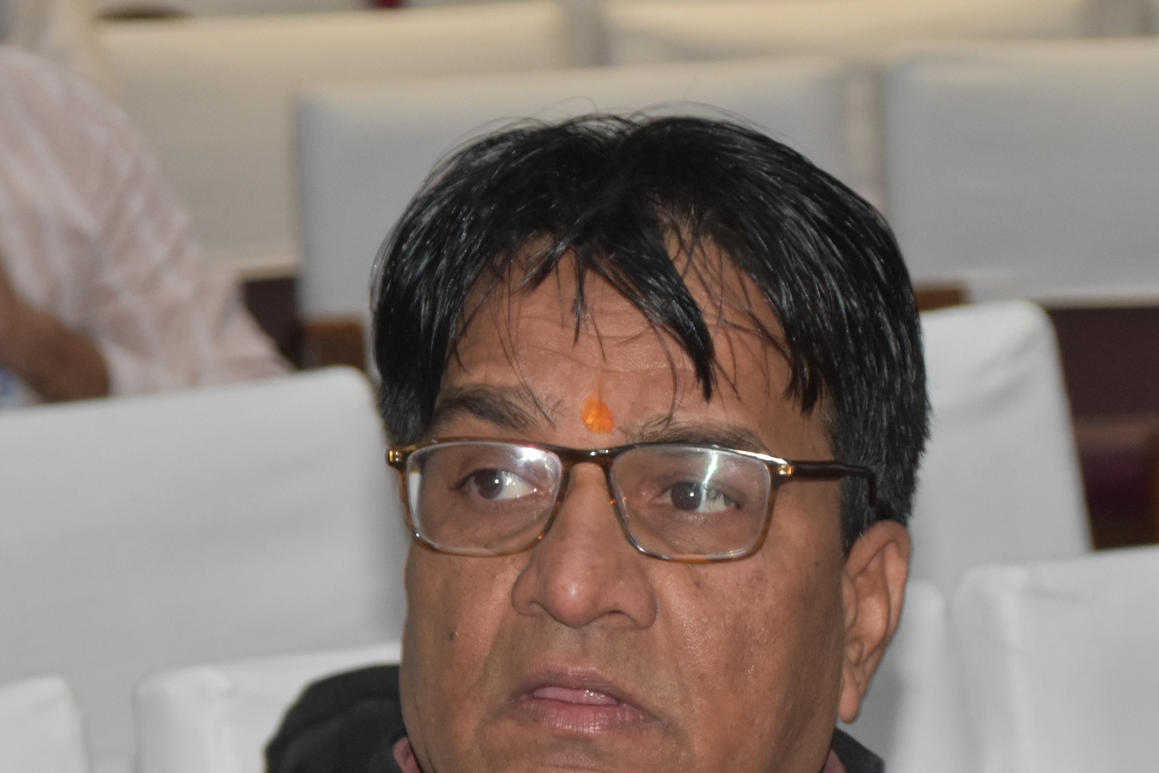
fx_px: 11602
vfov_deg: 3.8
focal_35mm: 360
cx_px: 598
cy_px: 768
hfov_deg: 5.7
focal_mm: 85
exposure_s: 1/60
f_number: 7.1
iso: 800
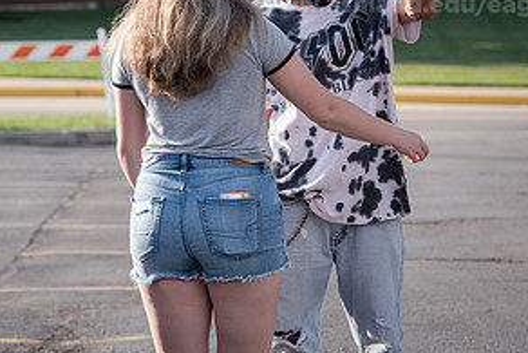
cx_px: 175
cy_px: 43
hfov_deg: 8.0
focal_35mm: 258
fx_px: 3786
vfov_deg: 5.3
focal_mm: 130
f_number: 6.3
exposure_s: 1/320
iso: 160
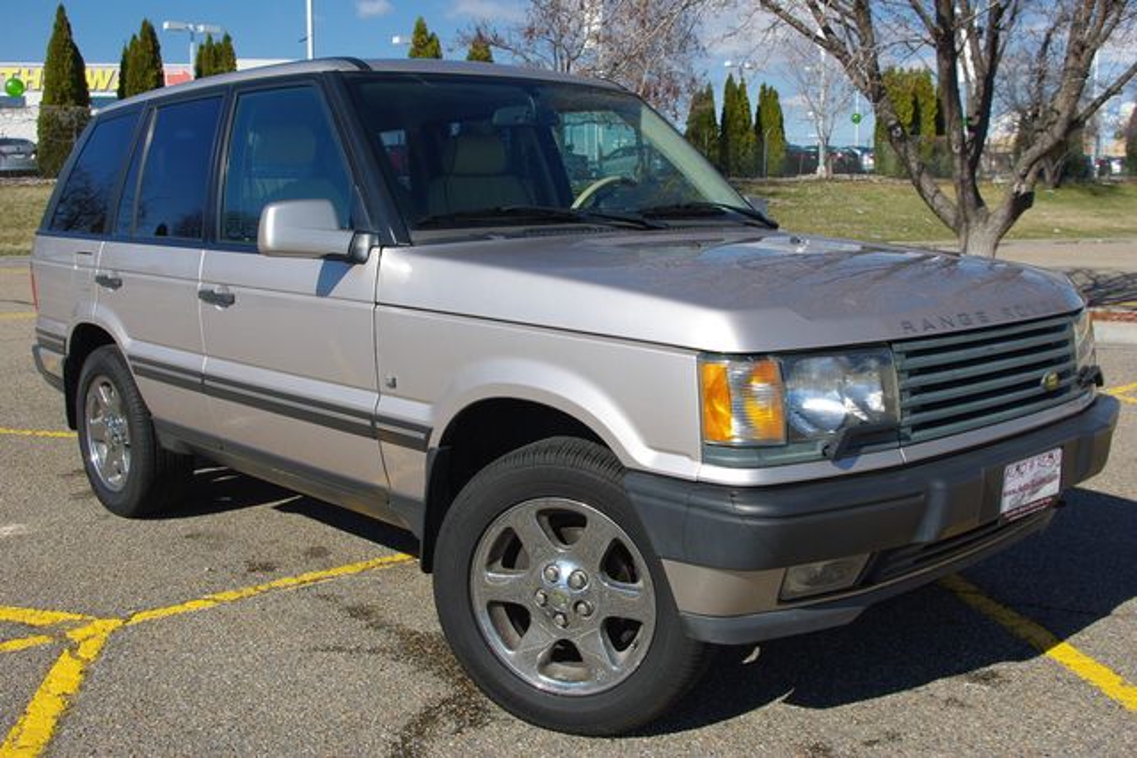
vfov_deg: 36.9
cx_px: 568
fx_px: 1137
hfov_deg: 53.1
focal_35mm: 36
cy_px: 379
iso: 100
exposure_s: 1/350
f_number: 8
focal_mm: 24.38
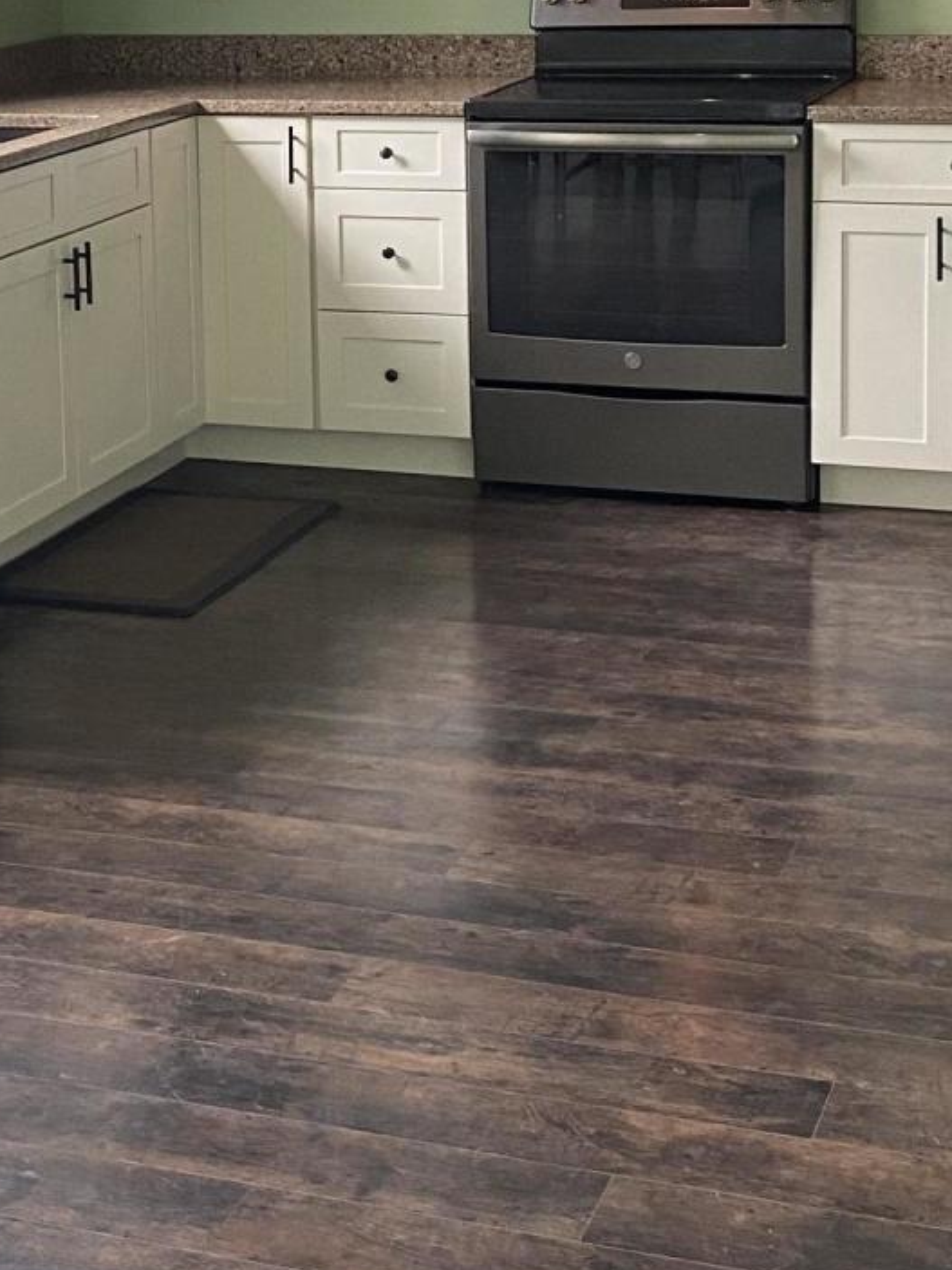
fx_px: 2714
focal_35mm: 74
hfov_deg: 19.7
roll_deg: +1.0
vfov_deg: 25.8
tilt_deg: -7.7
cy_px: 238
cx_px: 170
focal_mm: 4.25
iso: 125
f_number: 1.8
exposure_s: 1/64
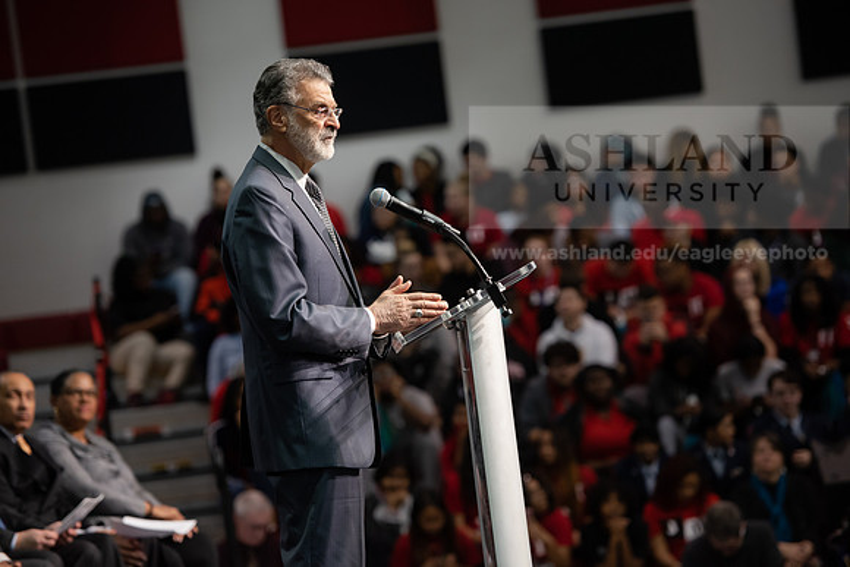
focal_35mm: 145
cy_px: 284
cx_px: 425
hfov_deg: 14.2
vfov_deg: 9.5
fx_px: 3424
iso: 1250
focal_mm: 145
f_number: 3.5
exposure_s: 1/200
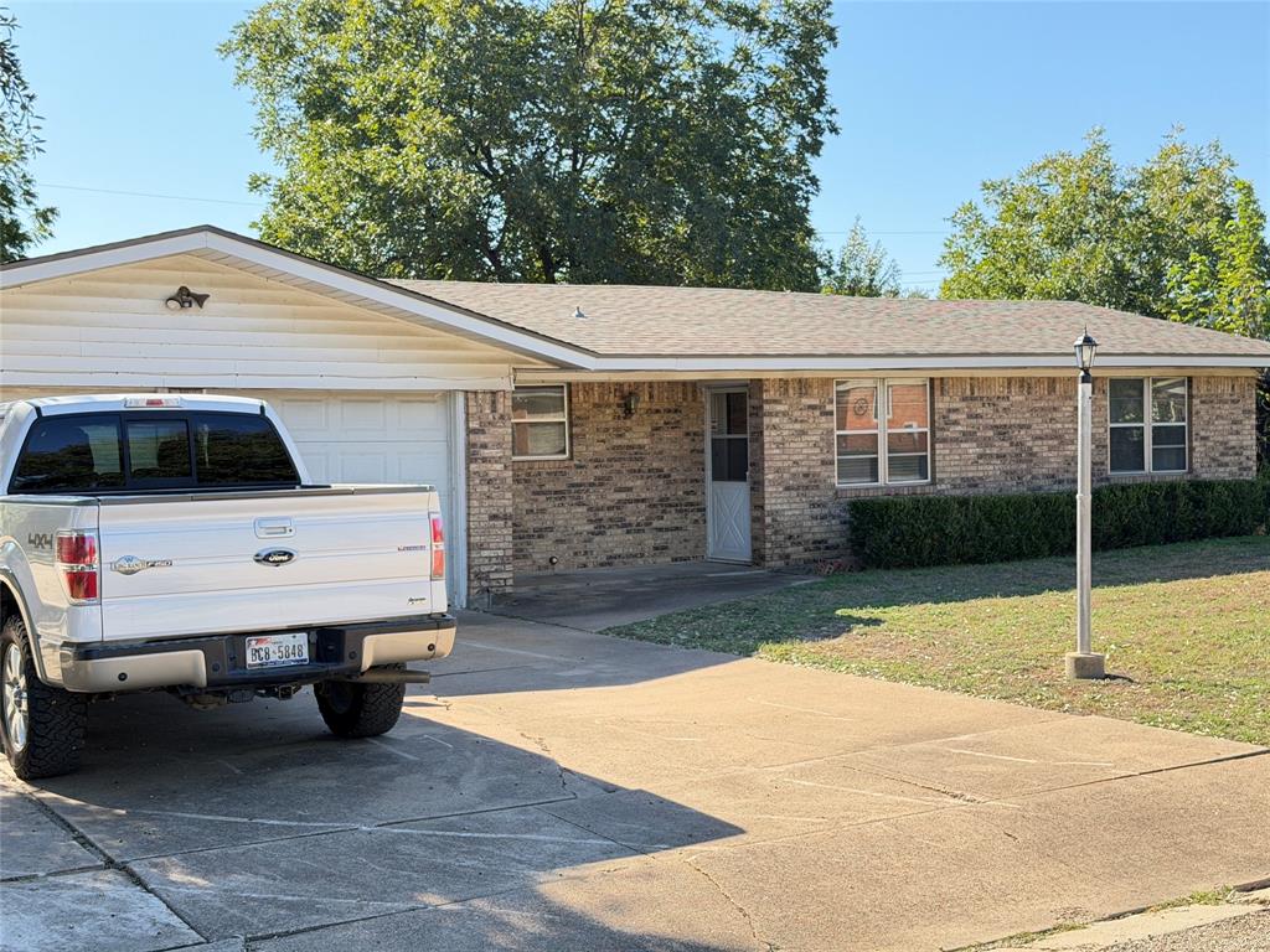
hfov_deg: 39.7
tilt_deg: -0.3
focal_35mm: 48
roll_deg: +0.8
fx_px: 1761
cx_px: 635
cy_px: 476
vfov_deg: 30.3
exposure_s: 1/895
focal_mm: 6.76
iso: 100
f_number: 1.78
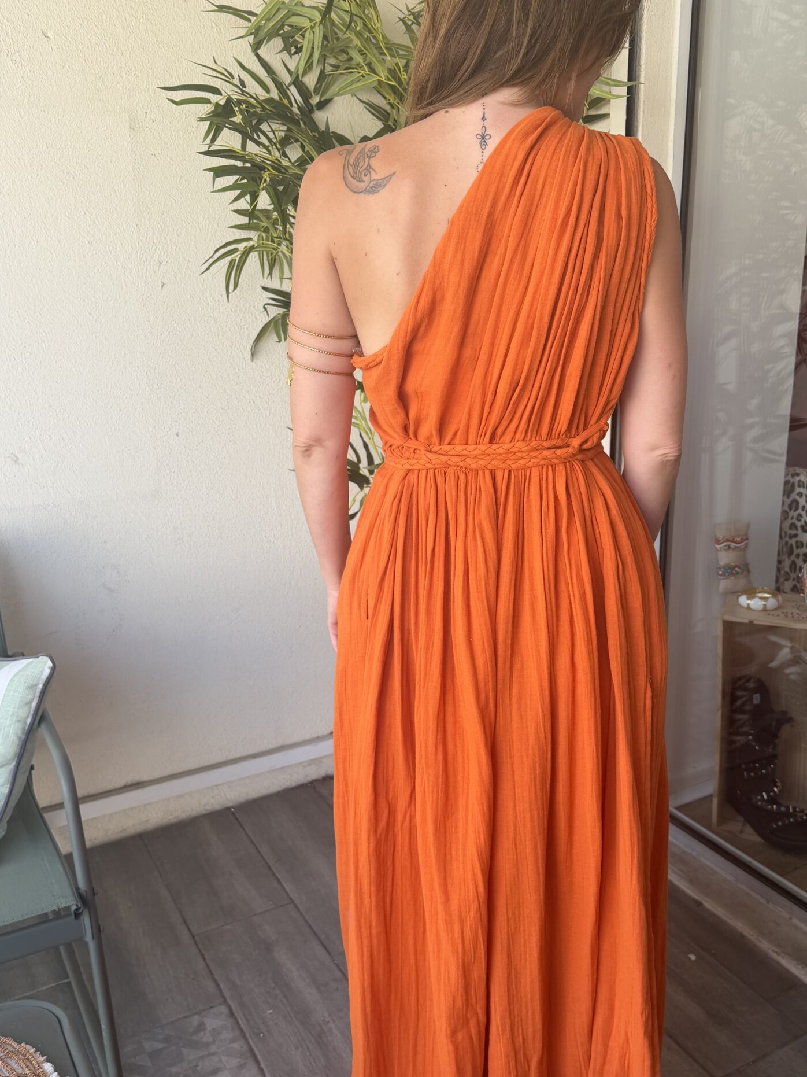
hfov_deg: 42.8
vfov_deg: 55.4
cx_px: 476
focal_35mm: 33
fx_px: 1026
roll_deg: -0.9
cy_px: 523
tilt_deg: -13.8
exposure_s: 1/276
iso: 64
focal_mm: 6.76
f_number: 1.78
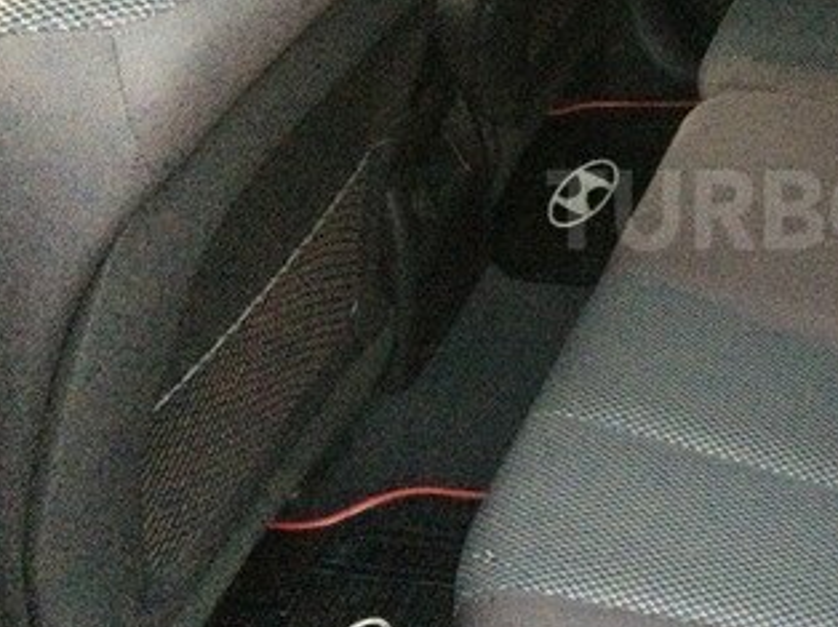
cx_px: 819
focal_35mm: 61
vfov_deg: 23.9
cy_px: 209
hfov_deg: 29.8
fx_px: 1476
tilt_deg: -28.4
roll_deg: +2.6
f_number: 2.2
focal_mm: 4.15
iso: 800
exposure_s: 1/17
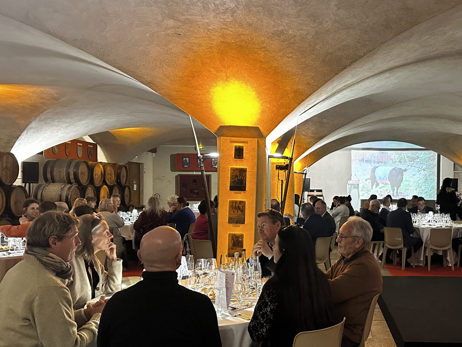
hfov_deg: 49.5
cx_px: 340
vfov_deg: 39.6
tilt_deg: -0.4
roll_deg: -0.4
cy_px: 190
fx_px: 480
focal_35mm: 36
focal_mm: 6.86
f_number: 1.78
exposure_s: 1/50
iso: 800
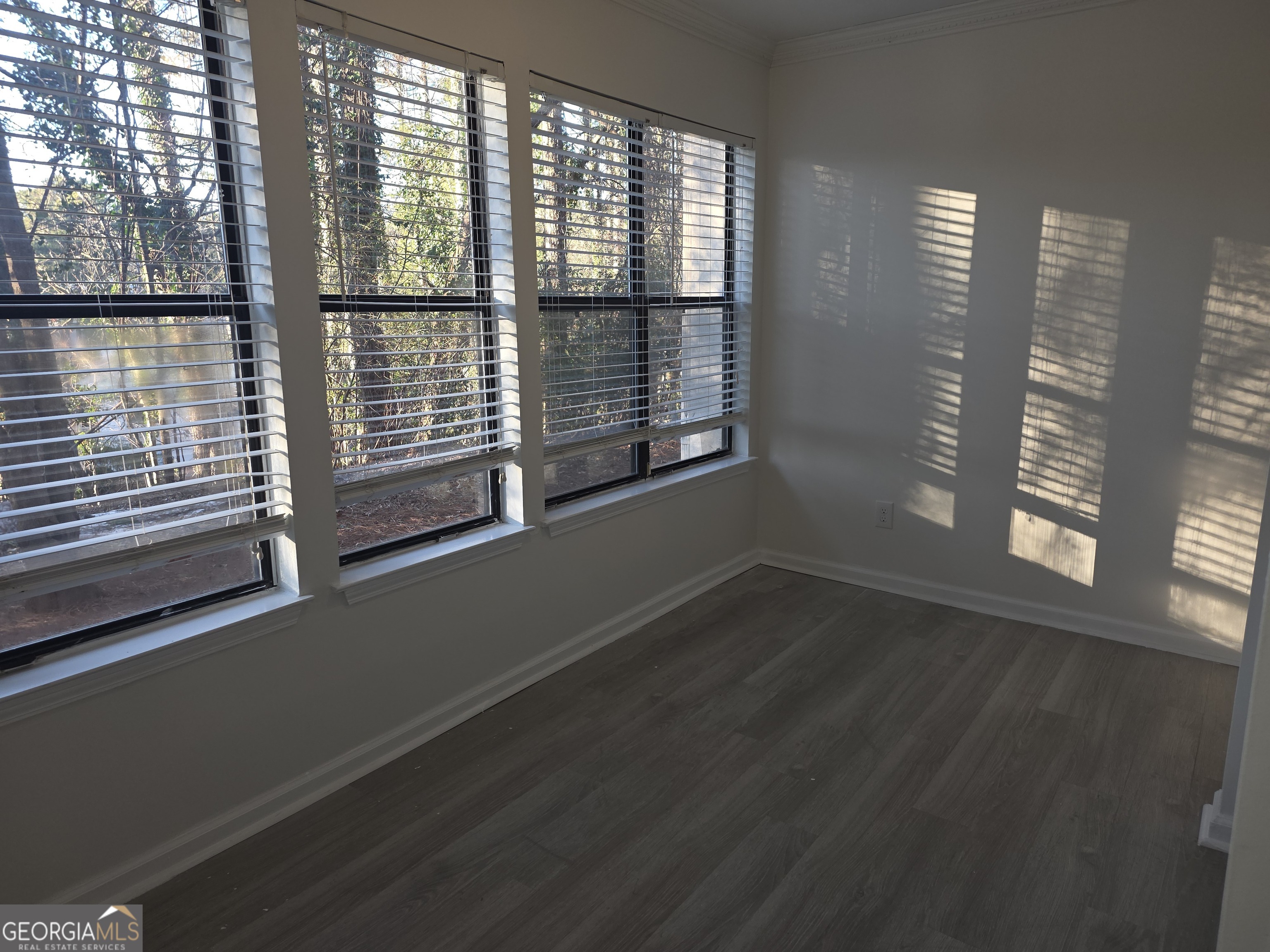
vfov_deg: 58.9
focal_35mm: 23
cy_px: 476
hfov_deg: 73.9
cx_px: 635
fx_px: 844
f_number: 1.7
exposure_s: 1/60
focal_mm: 6.25
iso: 32
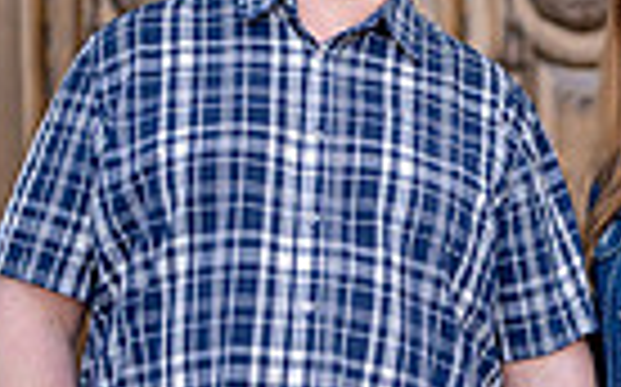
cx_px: 536
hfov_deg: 12.5
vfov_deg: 7.9
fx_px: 2807
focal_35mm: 166
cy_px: 72
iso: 1250
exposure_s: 1/6400
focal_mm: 50
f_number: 1.8
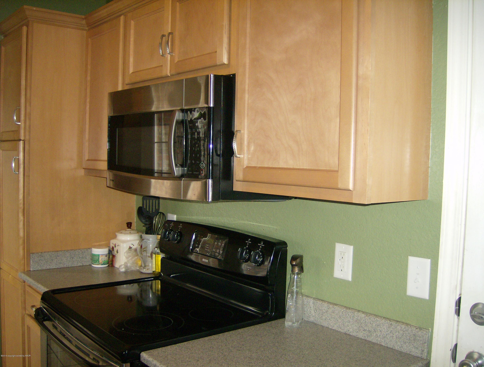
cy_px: 184
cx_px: 242
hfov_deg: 51.1
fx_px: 506
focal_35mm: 36
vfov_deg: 40.0
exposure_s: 1/60
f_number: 2.8
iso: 200
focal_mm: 6
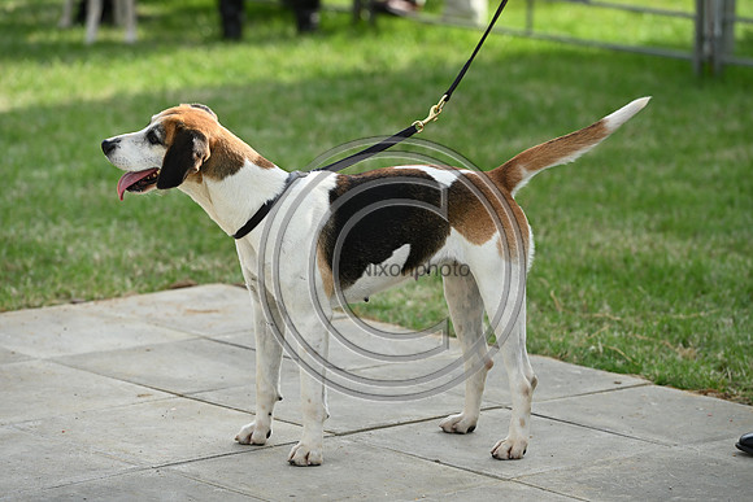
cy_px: 251
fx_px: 3452
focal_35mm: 165
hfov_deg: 12.4
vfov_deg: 8.3
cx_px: 376
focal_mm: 165
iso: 320
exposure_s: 1/1000
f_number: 4.5
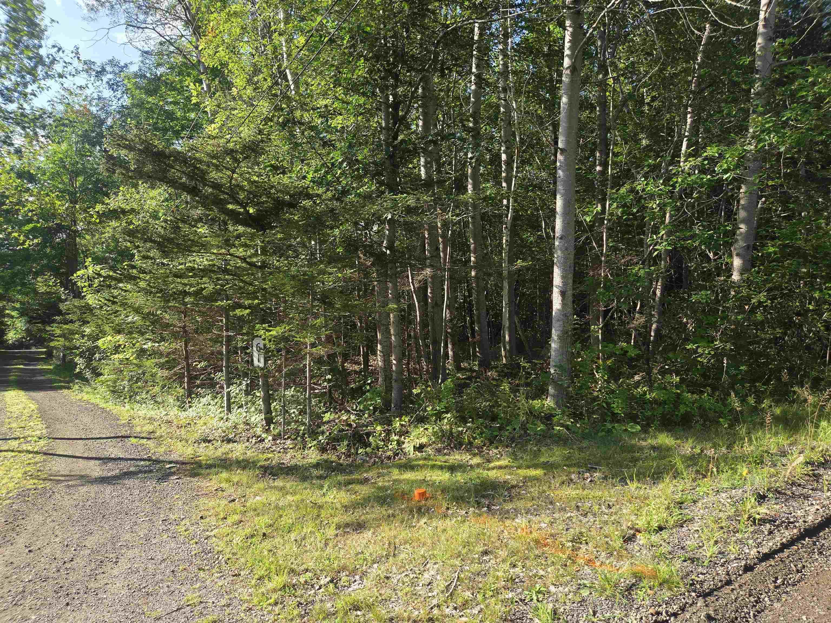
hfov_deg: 73.9
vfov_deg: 58.9
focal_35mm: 23
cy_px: 312
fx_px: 552
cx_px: 416
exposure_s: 1/1019
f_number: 1.8
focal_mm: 5.4
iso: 80
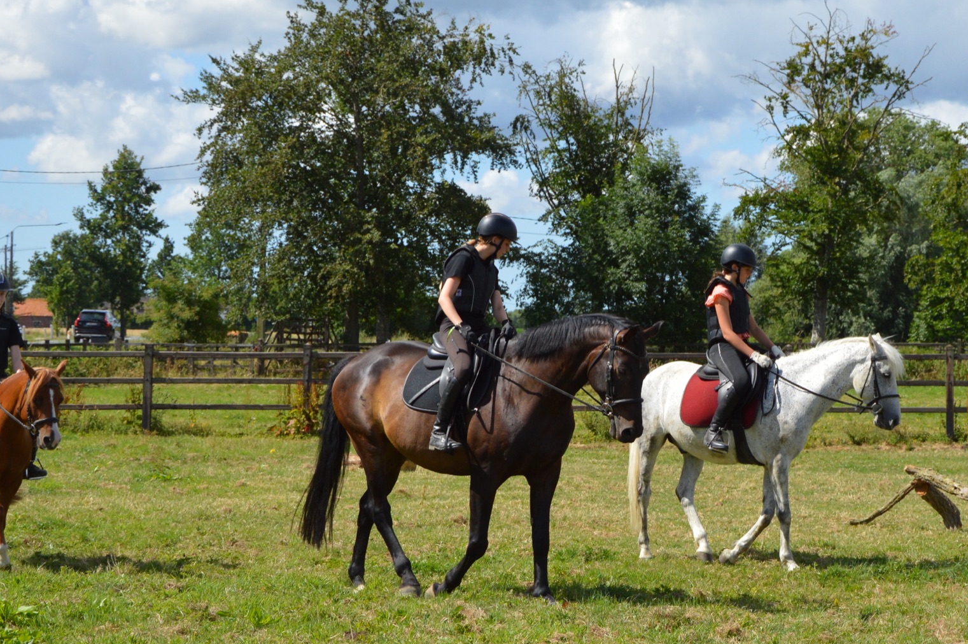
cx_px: 687
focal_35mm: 101
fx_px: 2713
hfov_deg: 20.1
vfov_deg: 13.5
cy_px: 307
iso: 400
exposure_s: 1/1600
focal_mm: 40
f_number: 6.3
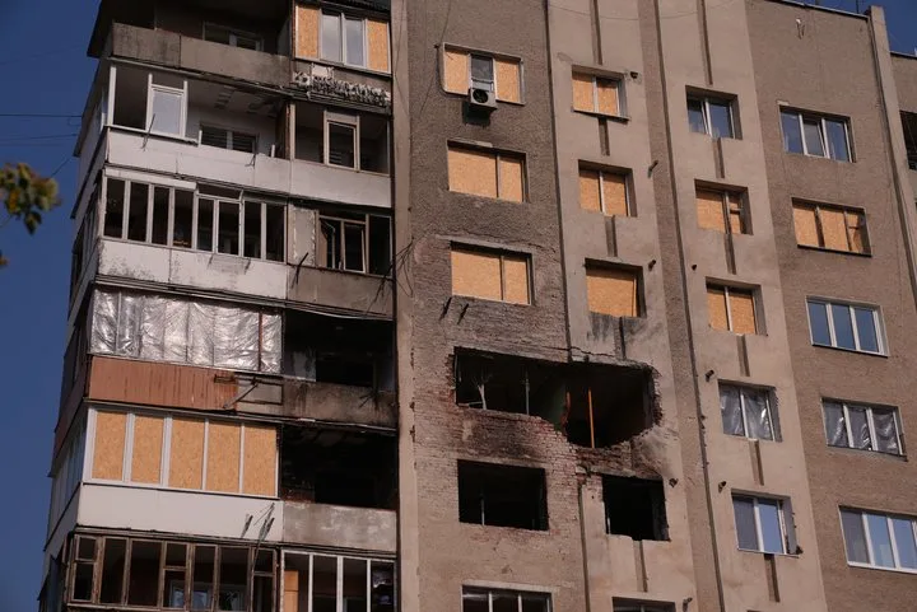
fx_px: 1784
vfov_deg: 19.5
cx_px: 458
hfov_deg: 28.8
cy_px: 306
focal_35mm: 70
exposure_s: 1/1250
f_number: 6.3
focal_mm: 70
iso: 100
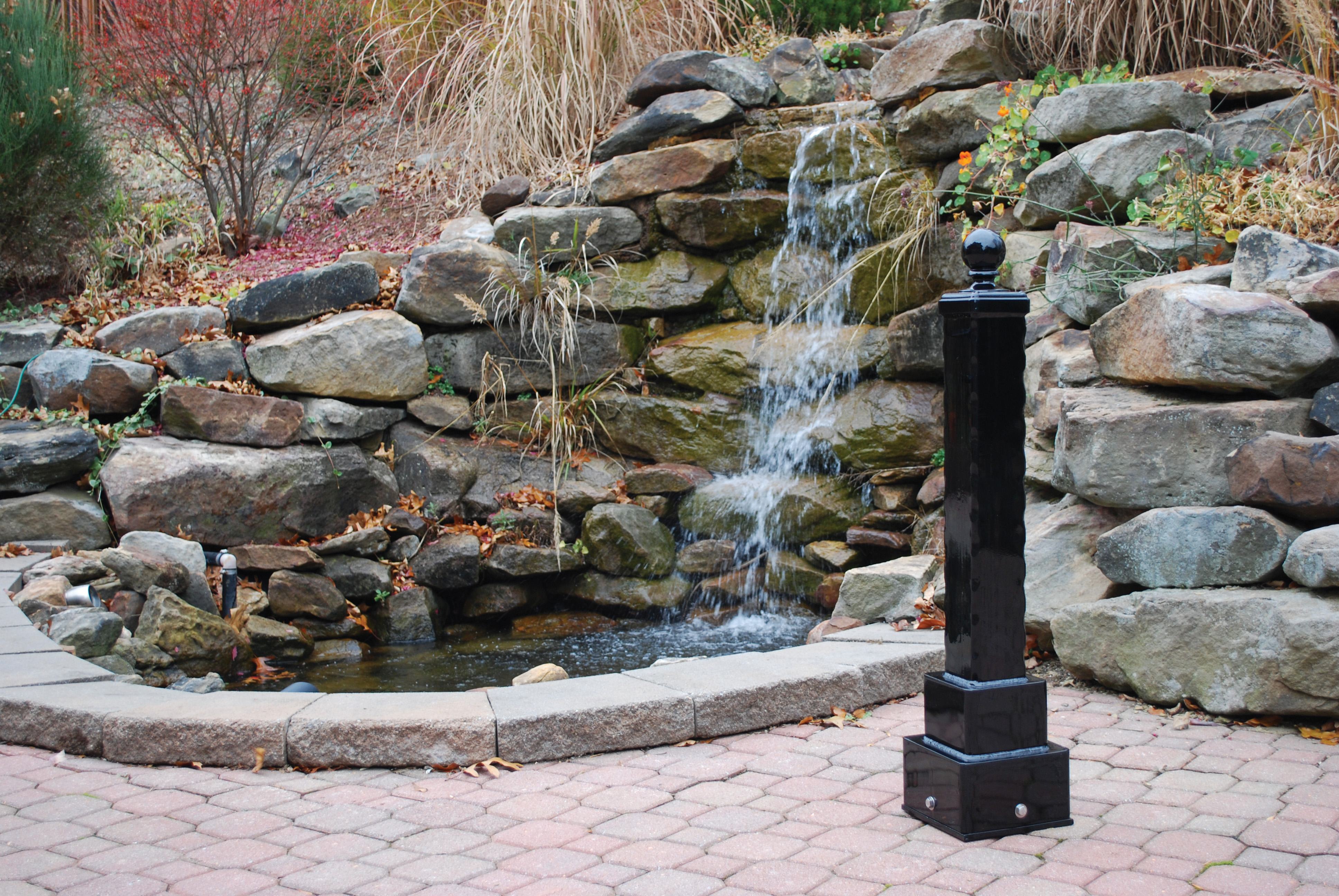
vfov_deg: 29.9
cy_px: 448
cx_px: 670
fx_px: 1676
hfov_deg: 43.6
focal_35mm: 45
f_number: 4.8
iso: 200
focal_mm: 30
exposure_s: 1/80
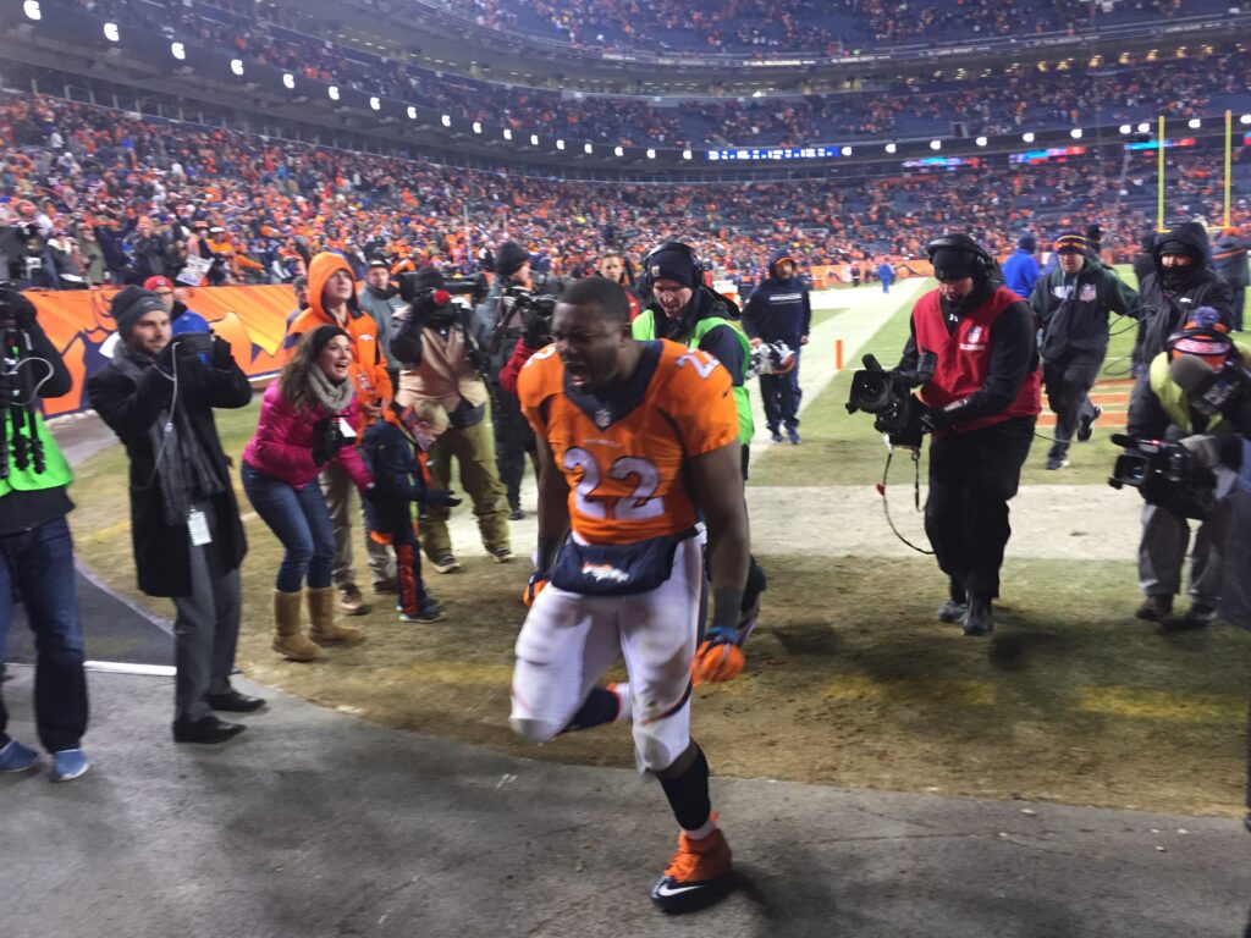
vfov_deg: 48.2
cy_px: 469
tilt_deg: -10.5
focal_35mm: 29
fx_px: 1048
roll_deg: +2.2
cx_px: 626
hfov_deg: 61.7
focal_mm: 4.15
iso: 50
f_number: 2.2
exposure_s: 1/30
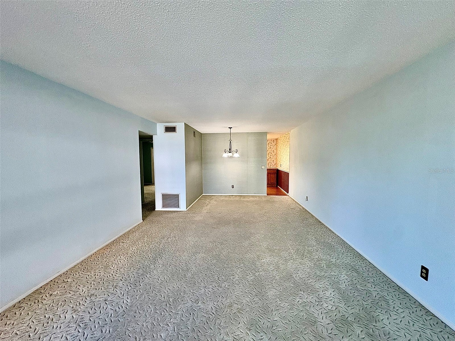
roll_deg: +0.8
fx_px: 184
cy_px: 170
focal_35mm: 14
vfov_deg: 85.7
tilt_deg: -4.2
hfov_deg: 102.1
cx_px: 228
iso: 320
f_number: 2.2
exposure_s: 1/120
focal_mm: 2.22
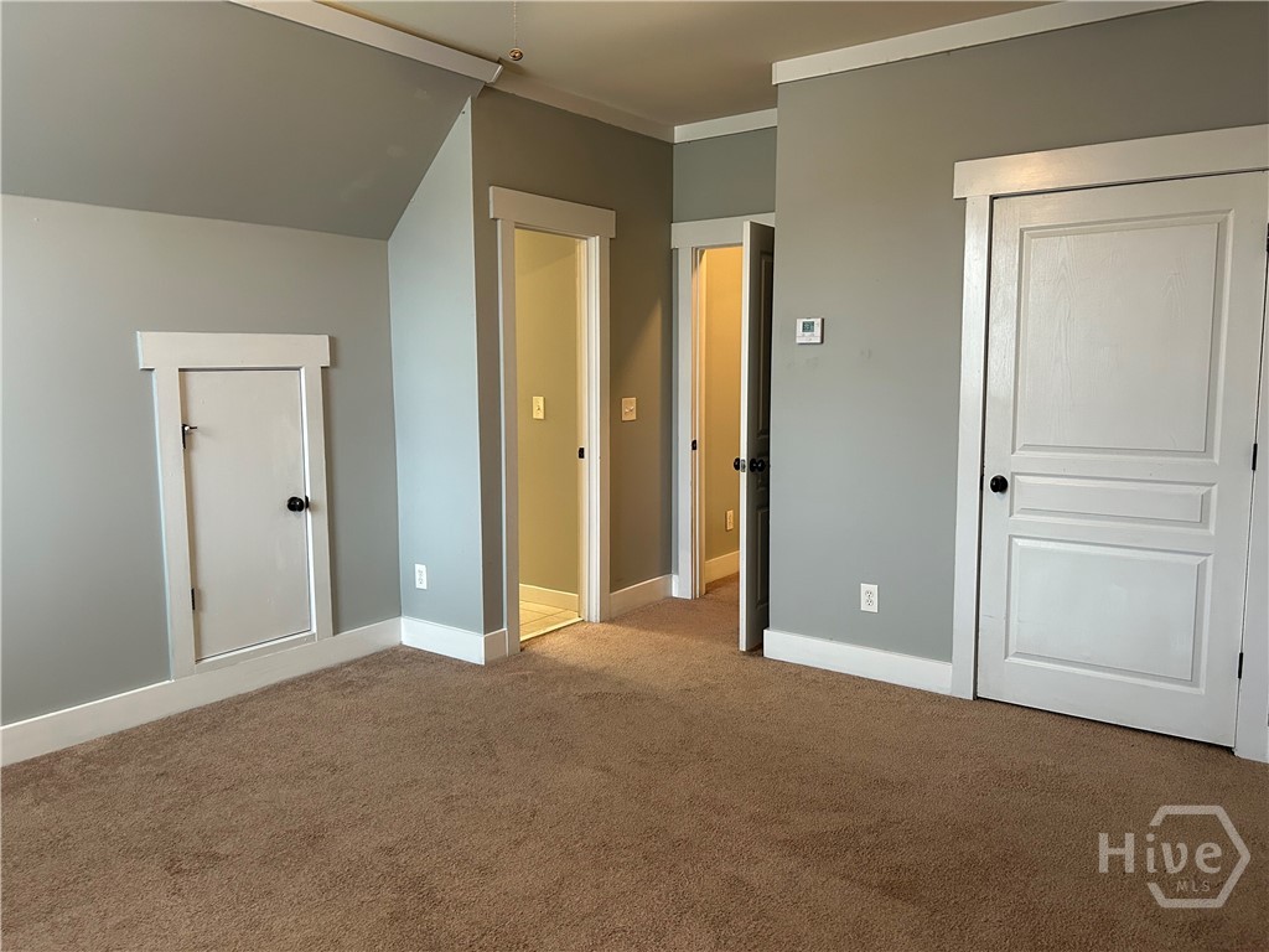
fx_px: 953
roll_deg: +0.9
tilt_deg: -6.2
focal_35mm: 26
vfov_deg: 53.1
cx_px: 634
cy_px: 476
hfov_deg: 67.3
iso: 250
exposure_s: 1/60
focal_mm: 5.7
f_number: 1.5
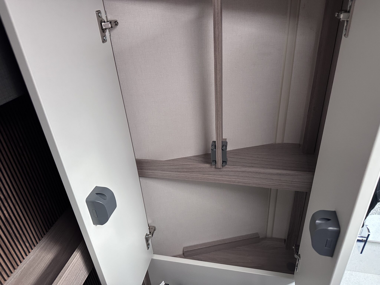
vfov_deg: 56.8
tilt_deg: -29.4
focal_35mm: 24
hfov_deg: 71.6
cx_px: 190
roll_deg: +3.8
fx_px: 263
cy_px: 142
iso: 320
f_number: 1.78
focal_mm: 6.86
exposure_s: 1/60
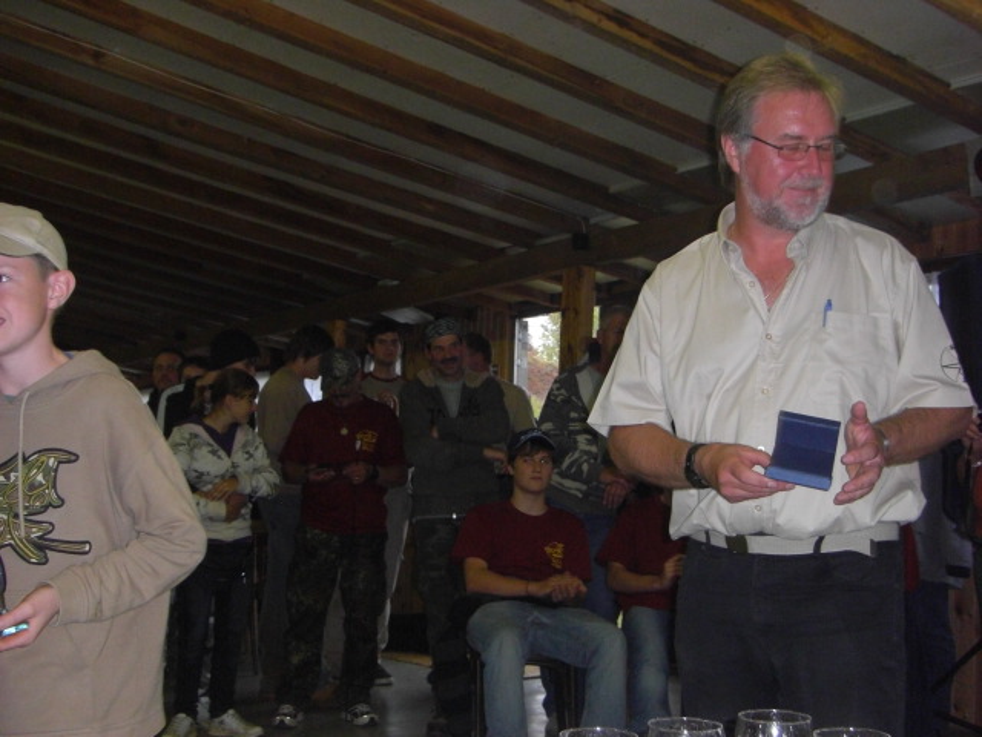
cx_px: 491
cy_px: 368
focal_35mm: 47
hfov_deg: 40.4
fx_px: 1333
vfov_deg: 30.9
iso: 200
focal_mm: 7.9
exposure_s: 1/60
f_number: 3.6
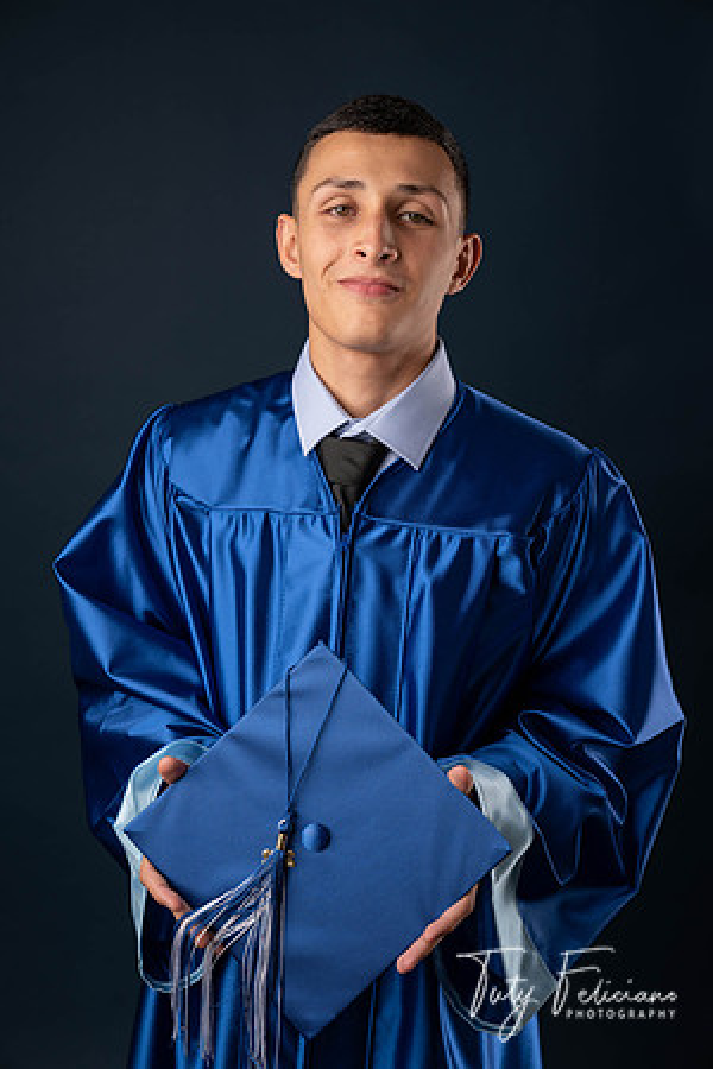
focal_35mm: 61
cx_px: 356
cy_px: 534
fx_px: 1812
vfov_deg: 32.9
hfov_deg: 22.3
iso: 200
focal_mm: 61
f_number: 5.6
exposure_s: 1/100
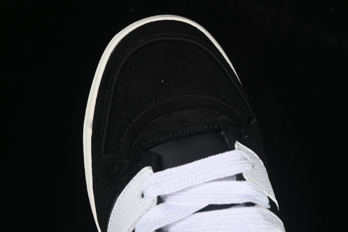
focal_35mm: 75
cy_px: 116
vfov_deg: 18.2
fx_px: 725
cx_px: 174
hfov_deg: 27.0
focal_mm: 50
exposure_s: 1/50
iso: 160
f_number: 6.3
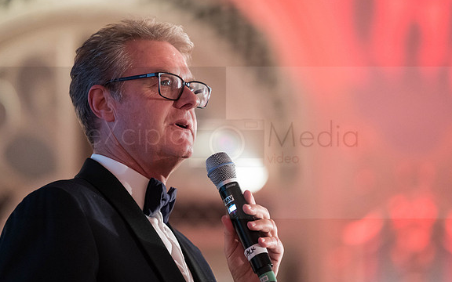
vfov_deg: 5.9
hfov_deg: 9.4
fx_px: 2735
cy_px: 130
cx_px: 245
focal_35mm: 222
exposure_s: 1/200
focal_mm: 200
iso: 6400
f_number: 2.8
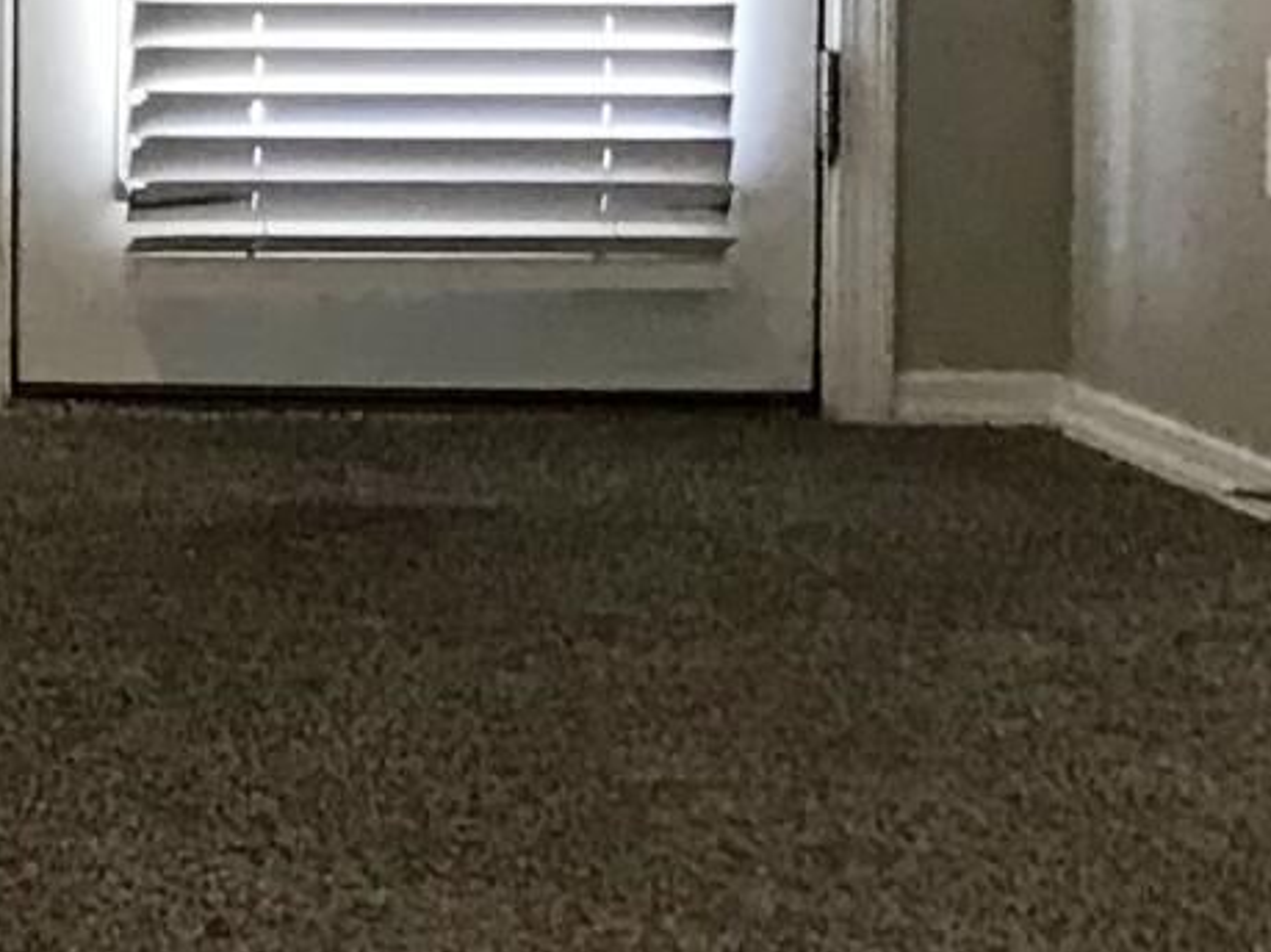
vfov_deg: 7.9
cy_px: -584
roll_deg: -0.1
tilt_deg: -0.4
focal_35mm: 183
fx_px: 6717
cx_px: -1620
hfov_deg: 9.7
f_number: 1.8
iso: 25
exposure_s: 1/30
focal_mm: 3.99
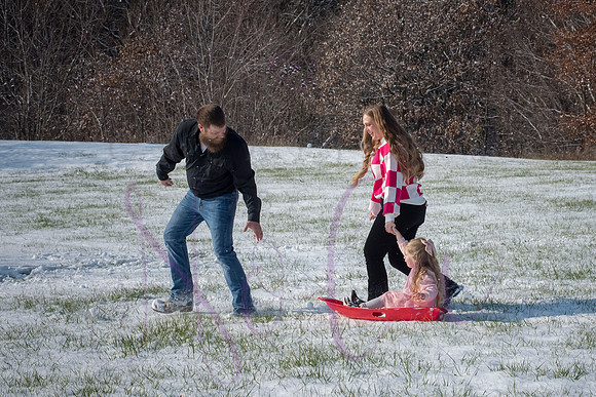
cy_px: 196
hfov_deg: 18.3
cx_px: 363
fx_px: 1843
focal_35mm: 111
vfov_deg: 12.3
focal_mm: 80
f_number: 14
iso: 640
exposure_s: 1/1000
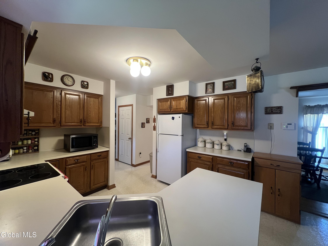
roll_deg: -0.9
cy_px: 123
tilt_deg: -0.4
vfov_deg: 89.9
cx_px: 164
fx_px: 123
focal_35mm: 13
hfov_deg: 106.2
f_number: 1.8
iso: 200
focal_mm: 1.57
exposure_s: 1/60
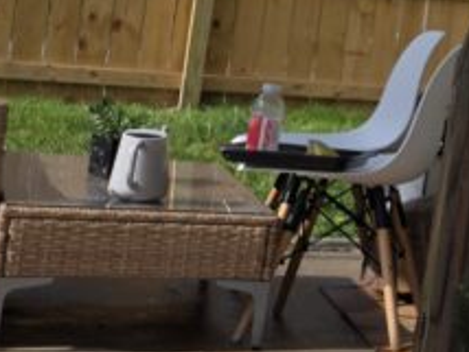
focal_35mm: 110
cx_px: 1094
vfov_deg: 13.4
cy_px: 85
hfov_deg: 13.5
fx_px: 1492
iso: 80
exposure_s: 1/6355
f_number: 1.7
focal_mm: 6.25
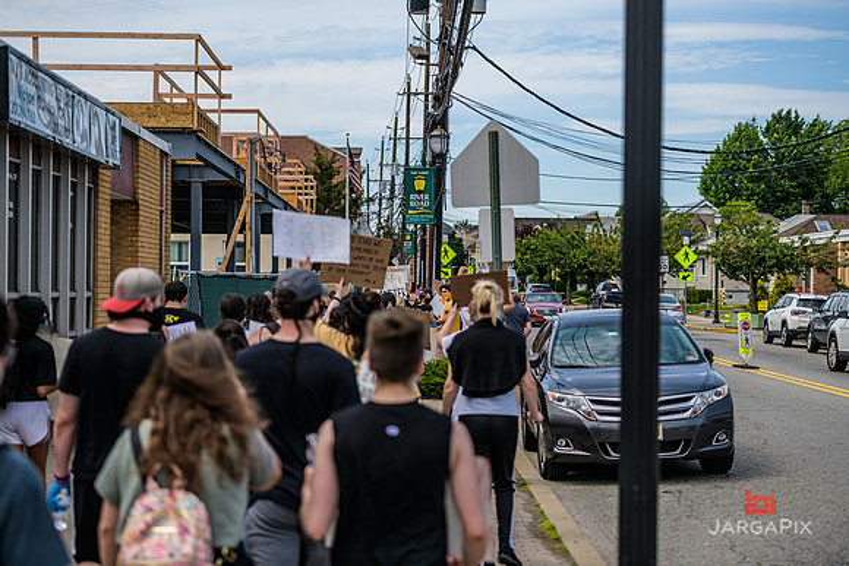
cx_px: 424
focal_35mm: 70
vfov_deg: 19.5
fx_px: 1651
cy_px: 283
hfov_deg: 28.8
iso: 200
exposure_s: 1/3200
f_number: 3.2
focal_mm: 70
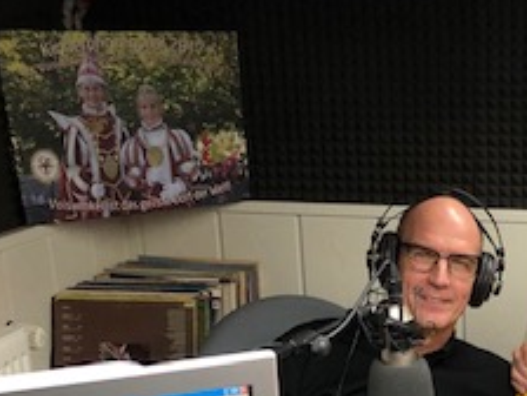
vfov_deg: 17.0
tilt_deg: -22.5
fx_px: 1218
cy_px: 554
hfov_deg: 23.2
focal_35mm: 80
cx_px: 548
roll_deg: +0.1
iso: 40
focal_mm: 4
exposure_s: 1/17
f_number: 1.8
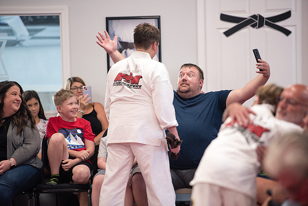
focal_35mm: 200
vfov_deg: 6.9
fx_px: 1711
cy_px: 103
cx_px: 154
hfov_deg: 10.3
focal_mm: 200
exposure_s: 1/400
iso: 1600
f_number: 2.8
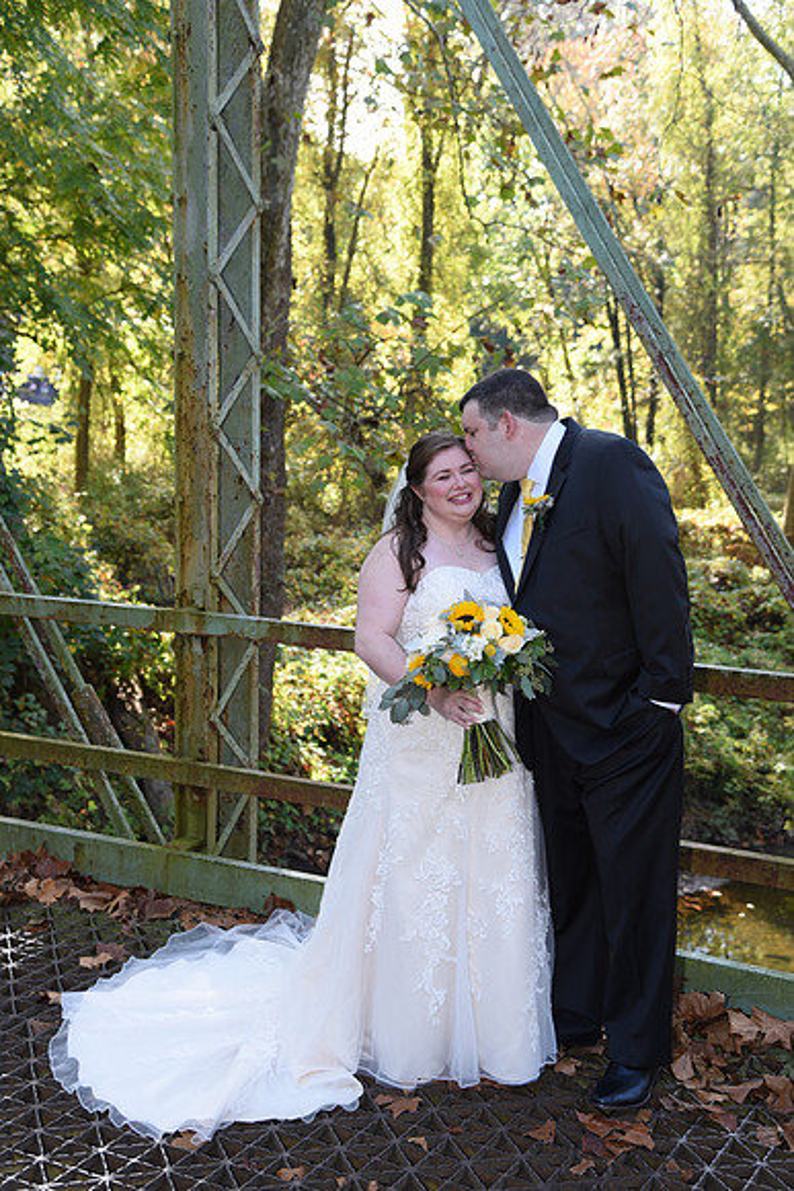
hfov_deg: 28.1
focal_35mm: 48
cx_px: 397
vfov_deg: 41.1
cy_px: 596
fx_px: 1587
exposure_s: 1/200
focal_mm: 48
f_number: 4.5
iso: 400
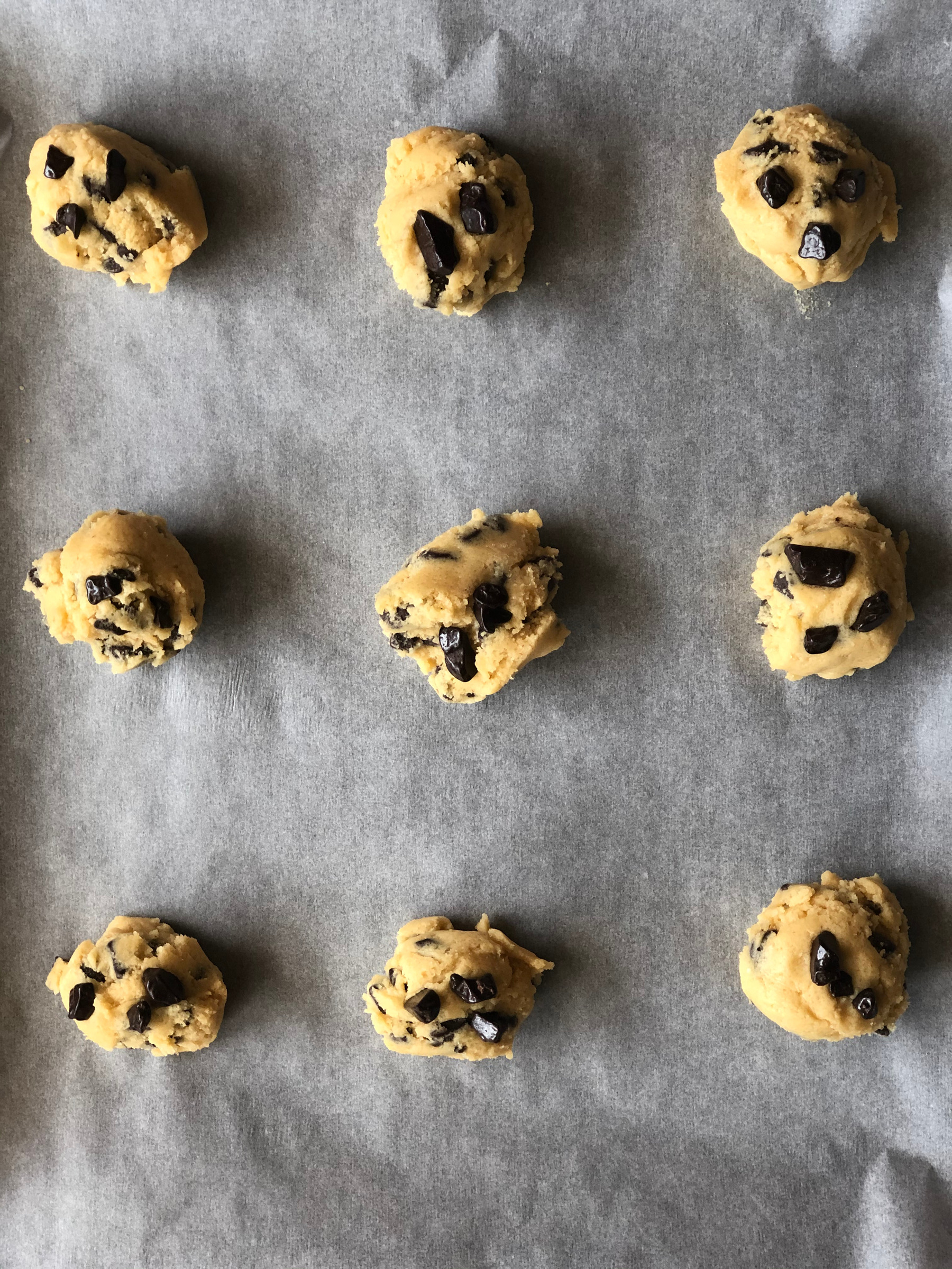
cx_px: 476
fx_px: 2090
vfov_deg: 33.8
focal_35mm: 57
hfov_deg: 25.7
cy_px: 634
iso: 50
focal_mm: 6.6
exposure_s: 1/33
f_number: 2.8
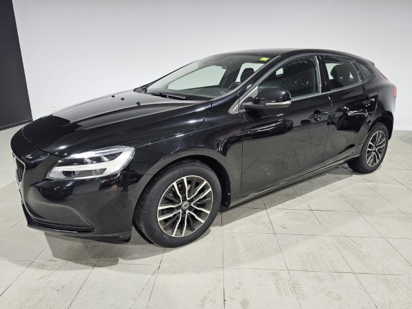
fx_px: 274
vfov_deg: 58.9
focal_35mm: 23
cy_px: 154
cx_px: 206
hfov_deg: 73.9
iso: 160
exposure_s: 1/100
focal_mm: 6.3
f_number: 1.7
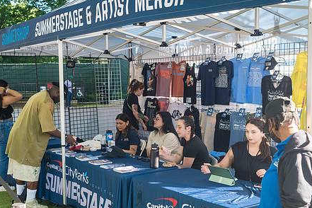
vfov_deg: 29.2
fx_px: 399
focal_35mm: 46
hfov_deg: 42.7
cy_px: 125
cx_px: 139
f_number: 4
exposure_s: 1/160
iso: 500
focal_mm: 35
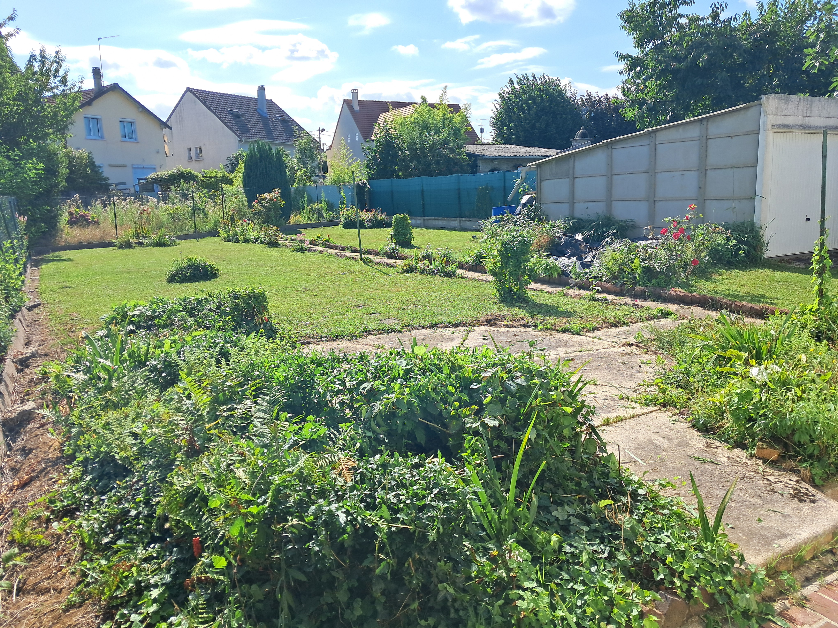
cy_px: 314
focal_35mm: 27
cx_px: 419
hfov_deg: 65.3
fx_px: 654
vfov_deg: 51.4
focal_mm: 4
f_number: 1.8
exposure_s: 1/761
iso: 50
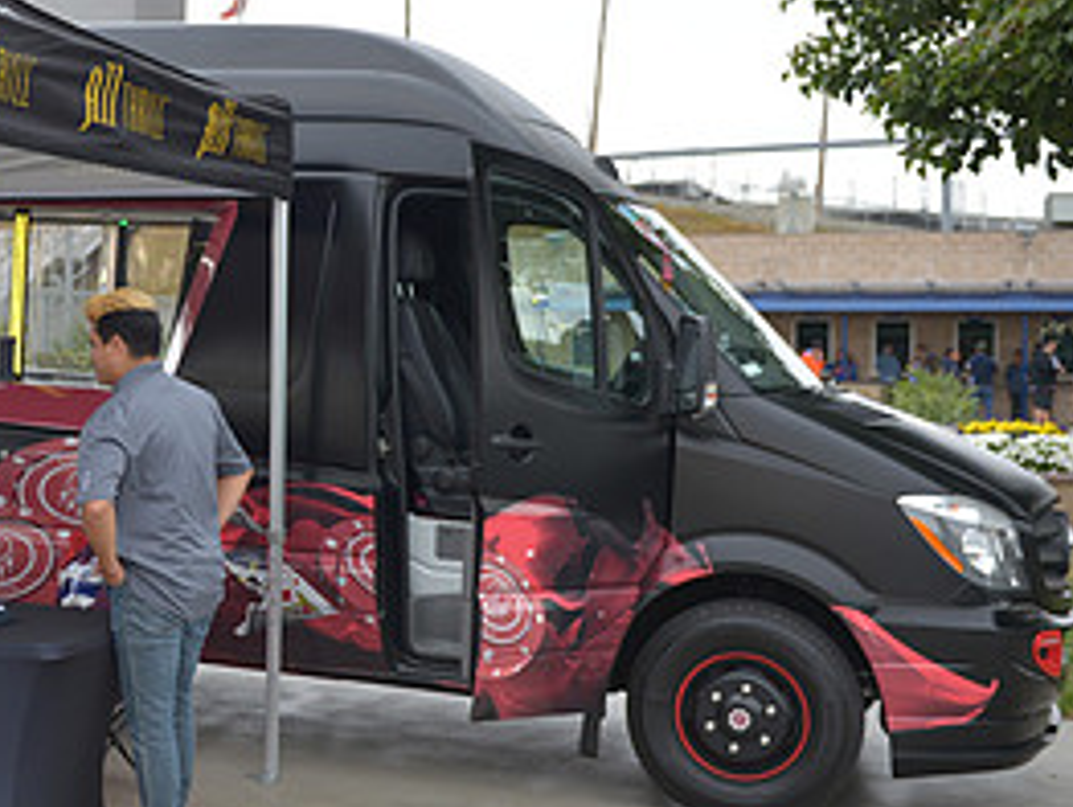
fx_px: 2048
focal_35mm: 66
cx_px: 49
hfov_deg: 27.9
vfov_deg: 22.3
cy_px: 354
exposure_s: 1/400
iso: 400
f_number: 3.2
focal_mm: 31
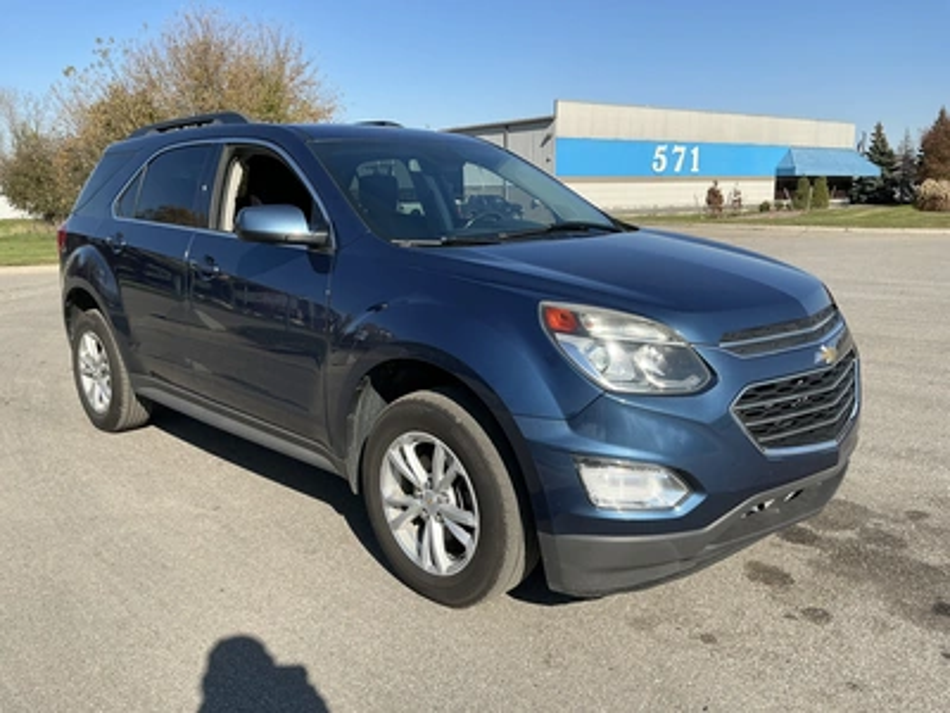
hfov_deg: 63.4
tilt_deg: -8.7
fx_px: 768
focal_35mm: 28
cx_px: 475
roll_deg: -0.4
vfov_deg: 49.7
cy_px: 356
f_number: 1.8
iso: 25
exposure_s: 1/1534
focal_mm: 3
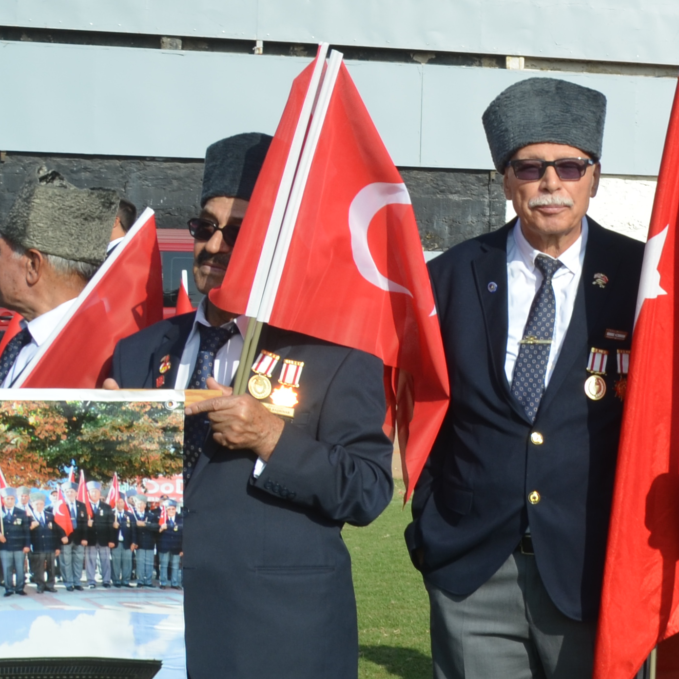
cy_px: 269
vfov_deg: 20.3
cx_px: 1151
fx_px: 1897
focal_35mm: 86
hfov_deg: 17.3
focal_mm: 19
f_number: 8
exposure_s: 1/250
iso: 125
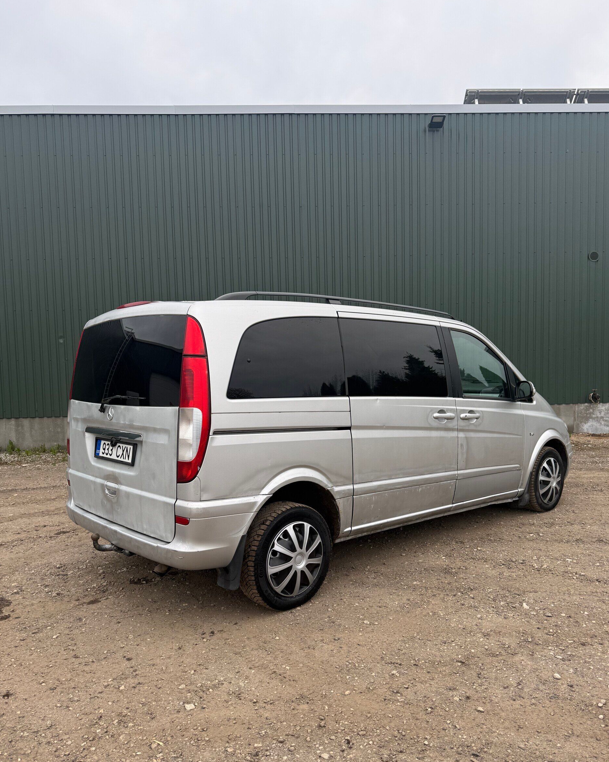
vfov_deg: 66.0
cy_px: 408
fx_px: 586
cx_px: 314
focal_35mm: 26
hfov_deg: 54.9
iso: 80
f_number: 1.78
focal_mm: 6.76
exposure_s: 1/757
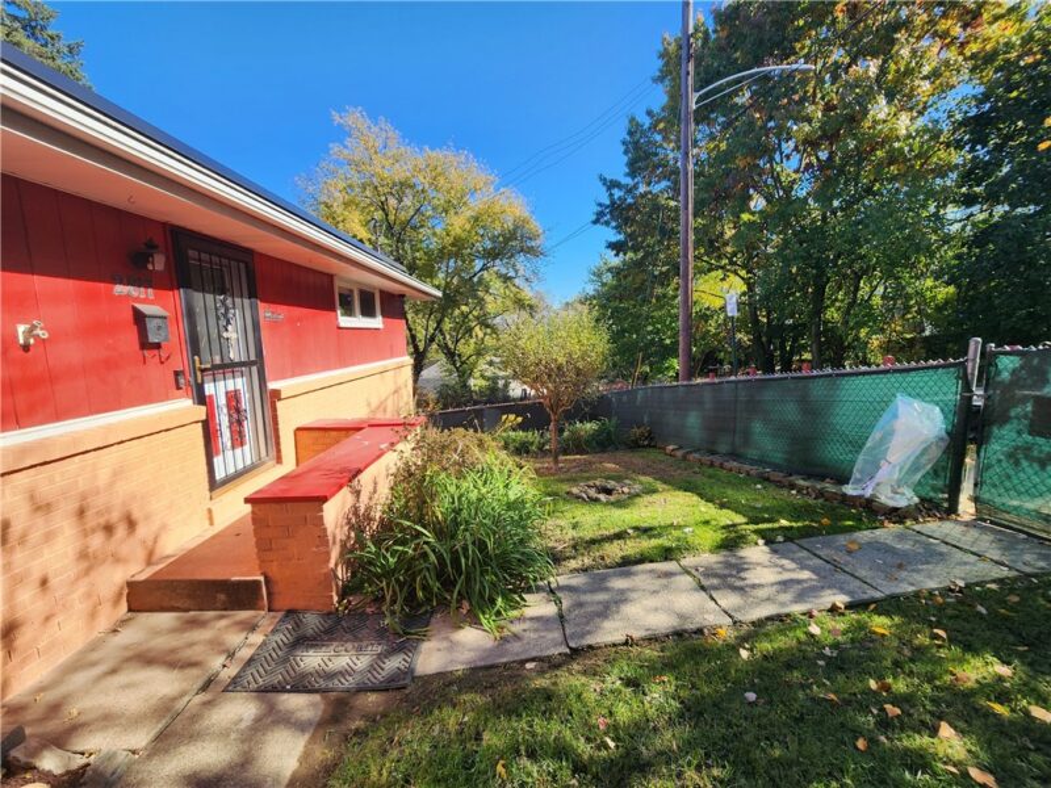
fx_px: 395
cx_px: 526
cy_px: 394
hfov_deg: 106.2
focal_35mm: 13
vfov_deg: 89.9
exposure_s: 1/796
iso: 50
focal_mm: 2.2
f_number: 2.2
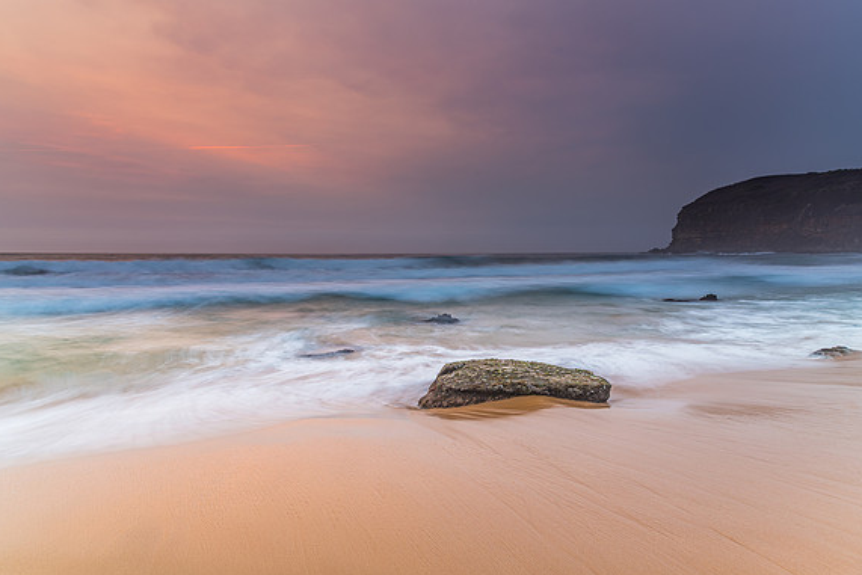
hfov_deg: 71.5
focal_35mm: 25
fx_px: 599
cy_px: 291
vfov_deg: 51.3
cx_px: 433
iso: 50
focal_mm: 24
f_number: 9
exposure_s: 2
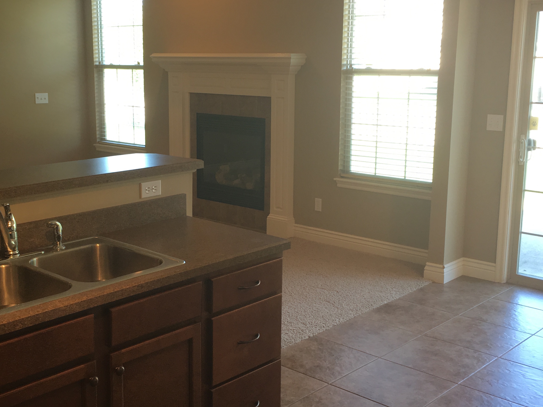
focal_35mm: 46
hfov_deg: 41.1
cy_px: 194
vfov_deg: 31.5
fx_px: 722
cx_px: 219
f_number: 2.2
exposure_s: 1/30
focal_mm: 4.15
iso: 32
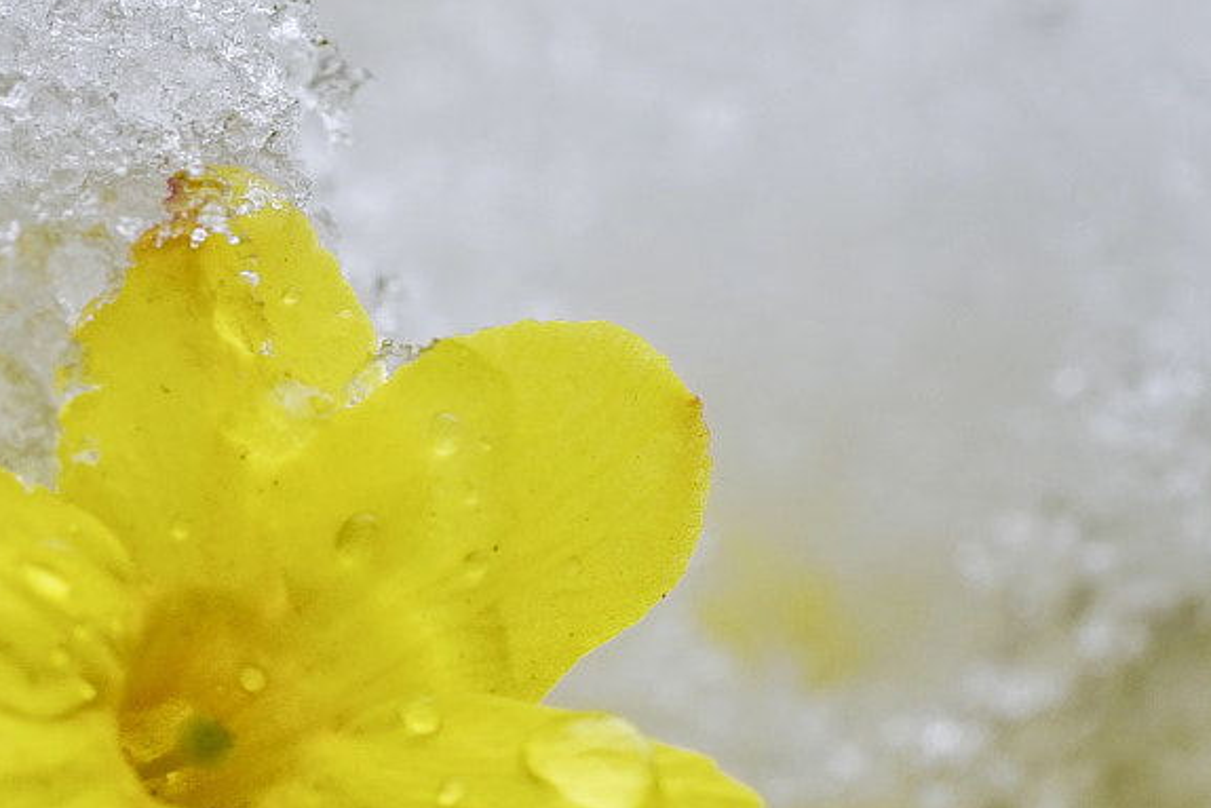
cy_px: 602
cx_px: -188
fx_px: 8445
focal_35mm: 251
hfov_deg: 8.1
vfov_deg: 5.5
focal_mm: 90
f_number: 8
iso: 400
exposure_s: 1/100
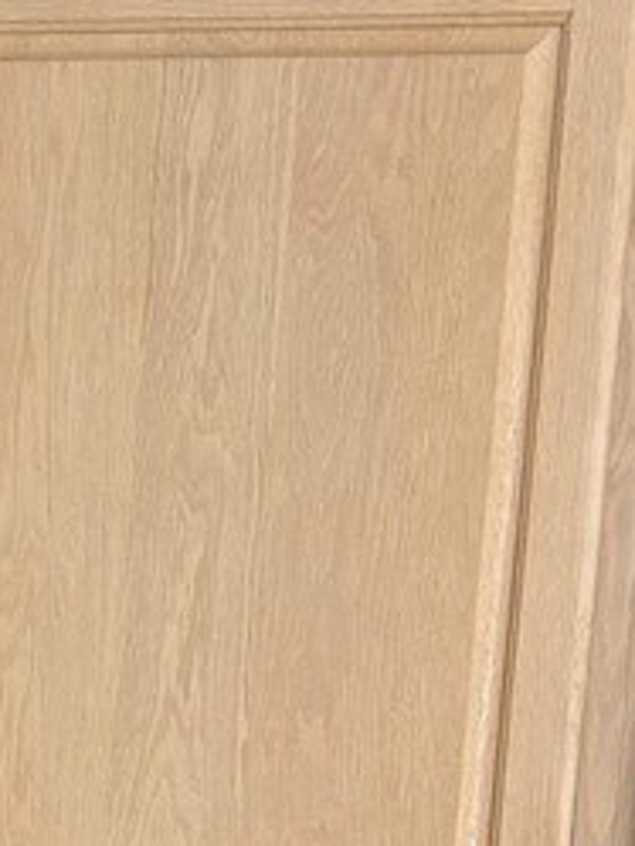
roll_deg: -4.6
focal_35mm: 107
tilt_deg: -5.7
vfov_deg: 17.6
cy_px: 992
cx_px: -44
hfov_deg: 13.6
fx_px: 2615
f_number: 1.6
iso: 125
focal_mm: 5.96
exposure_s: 1/102
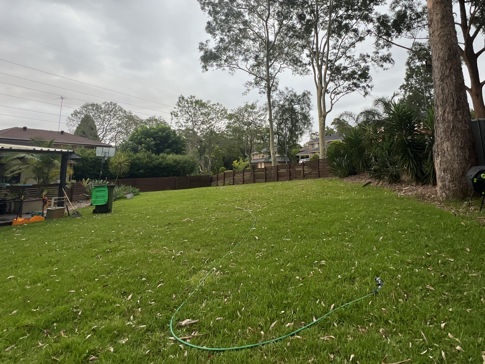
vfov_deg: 64.0
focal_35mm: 20
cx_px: 267
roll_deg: +1.6
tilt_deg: +9.6
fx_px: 280
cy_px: 116
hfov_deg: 81.5
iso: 50
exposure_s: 1/99
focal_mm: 1.57
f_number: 1.8
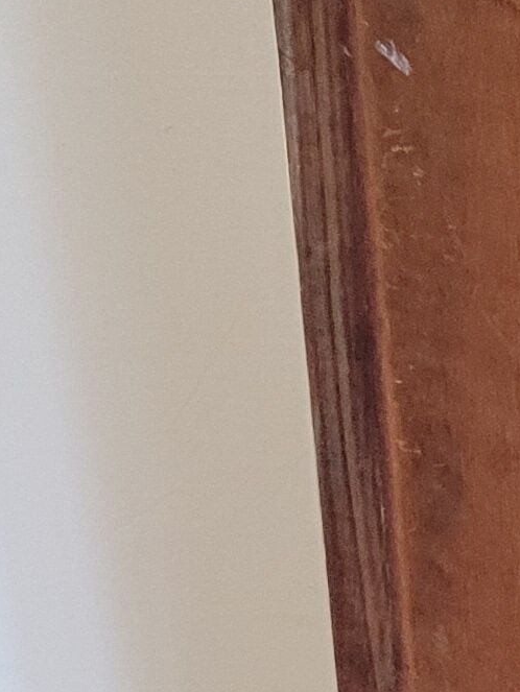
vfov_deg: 12.4
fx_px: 3162
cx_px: 1058
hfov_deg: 8.8
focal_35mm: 158
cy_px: 693
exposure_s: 1/50
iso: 400
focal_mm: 5.4
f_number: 1.8
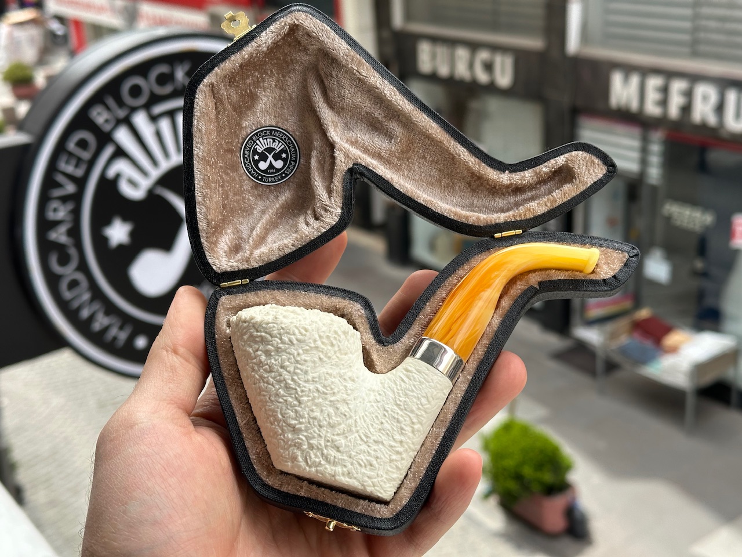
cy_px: 278
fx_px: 1029
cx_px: 371
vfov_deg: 30.3
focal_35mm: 48
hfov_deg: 39.7
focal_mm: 6.86
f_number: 1.78
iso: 64
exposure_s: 1/1050
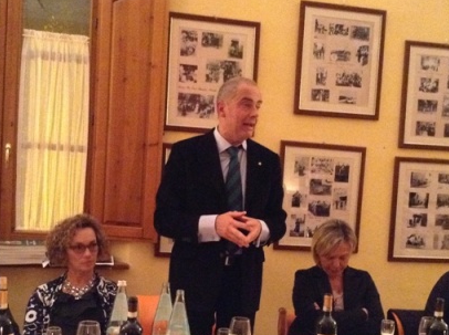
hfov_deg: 36.9
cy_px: 223
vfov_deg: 27.8
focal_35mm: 52
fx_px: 673
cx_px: 216
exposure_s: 1/15
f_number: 2.4
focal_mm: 3.3
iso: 640
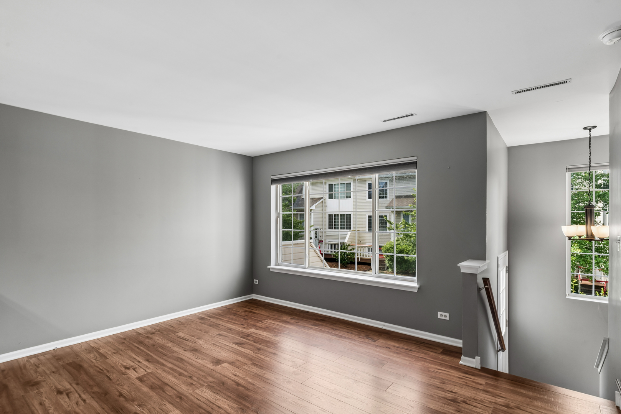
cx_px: 310
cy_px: 207
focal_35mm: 17
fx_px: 293
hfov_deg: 93.3
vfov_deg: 70.5
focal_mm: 17
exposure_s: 1/20
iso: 200
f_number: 11
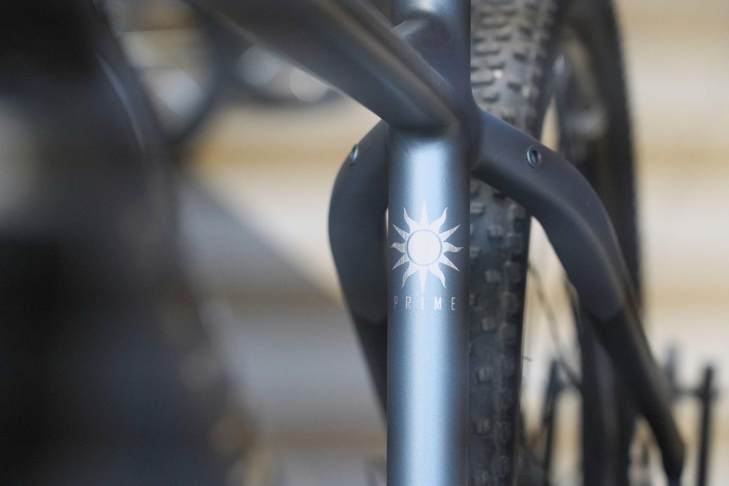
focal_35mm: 105
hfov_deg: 19.5
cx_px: 364
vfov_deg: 13.0
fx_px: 2126
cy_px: 243
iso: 8000
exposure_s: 1/200
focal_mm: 105
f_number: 5
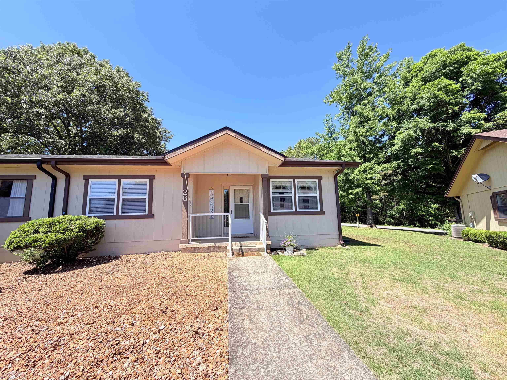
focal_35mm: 14
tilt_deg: +8.4
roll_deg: +1.6
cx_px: 254
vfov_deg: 85.7
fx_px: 205
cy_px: 190
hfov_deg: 102.1
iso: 32
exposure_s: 1/770
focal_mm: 2.22
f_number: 2.2
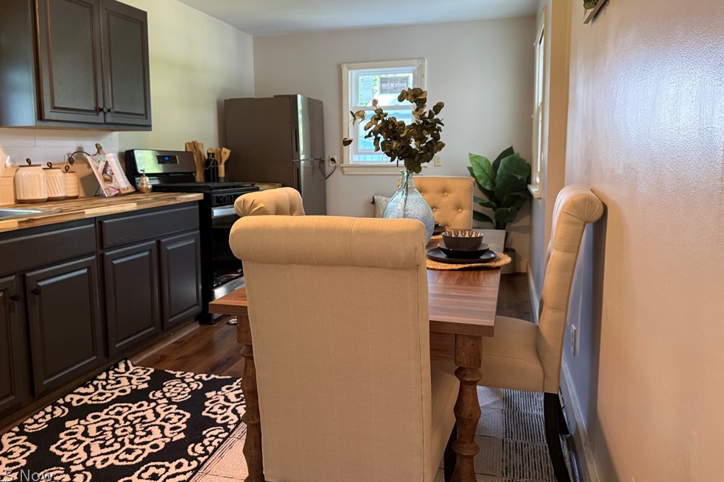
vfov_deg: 49.4
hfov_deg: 69.4
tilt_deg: -5.1
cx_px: 354
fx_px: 523
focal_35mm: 26
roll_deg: +1.9
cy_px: 205
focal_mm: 6.76
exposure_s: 1/60
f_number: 1.78
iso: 250
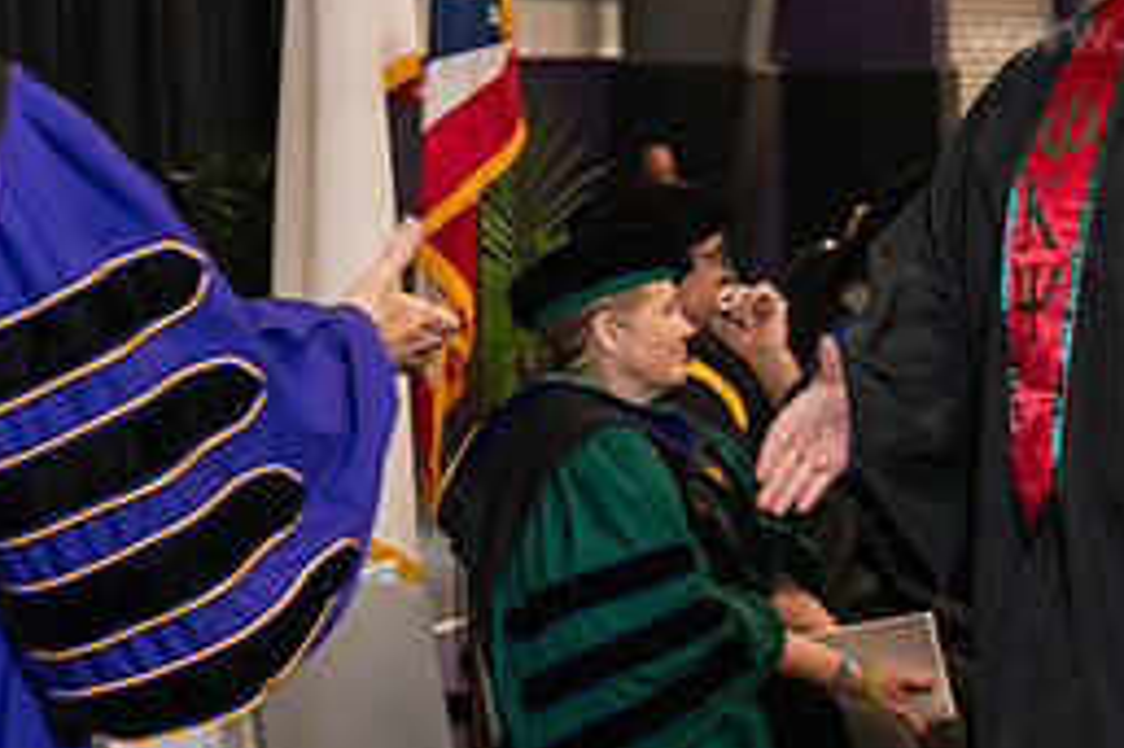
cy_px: 125
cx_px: 765
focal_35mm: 149
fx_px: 4649
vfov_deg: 9.2
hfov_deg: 13.8
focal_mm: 66
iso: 1600
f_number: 5
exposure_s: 1/125
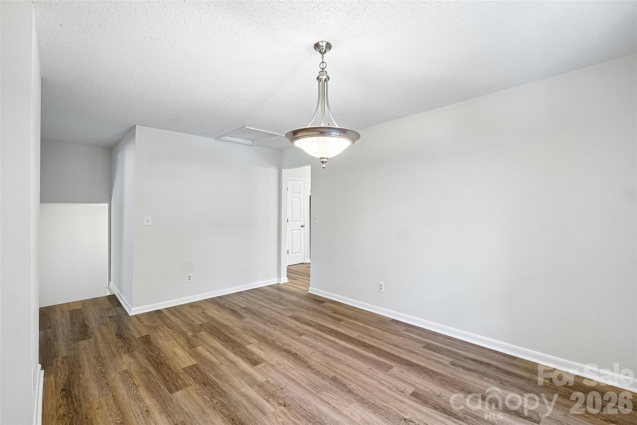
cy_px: 212
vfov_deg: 77.3
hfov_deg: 100.4
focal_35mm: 15
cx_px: 318
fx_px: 265
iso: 400
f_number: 8
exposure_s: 1/13
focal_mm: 10
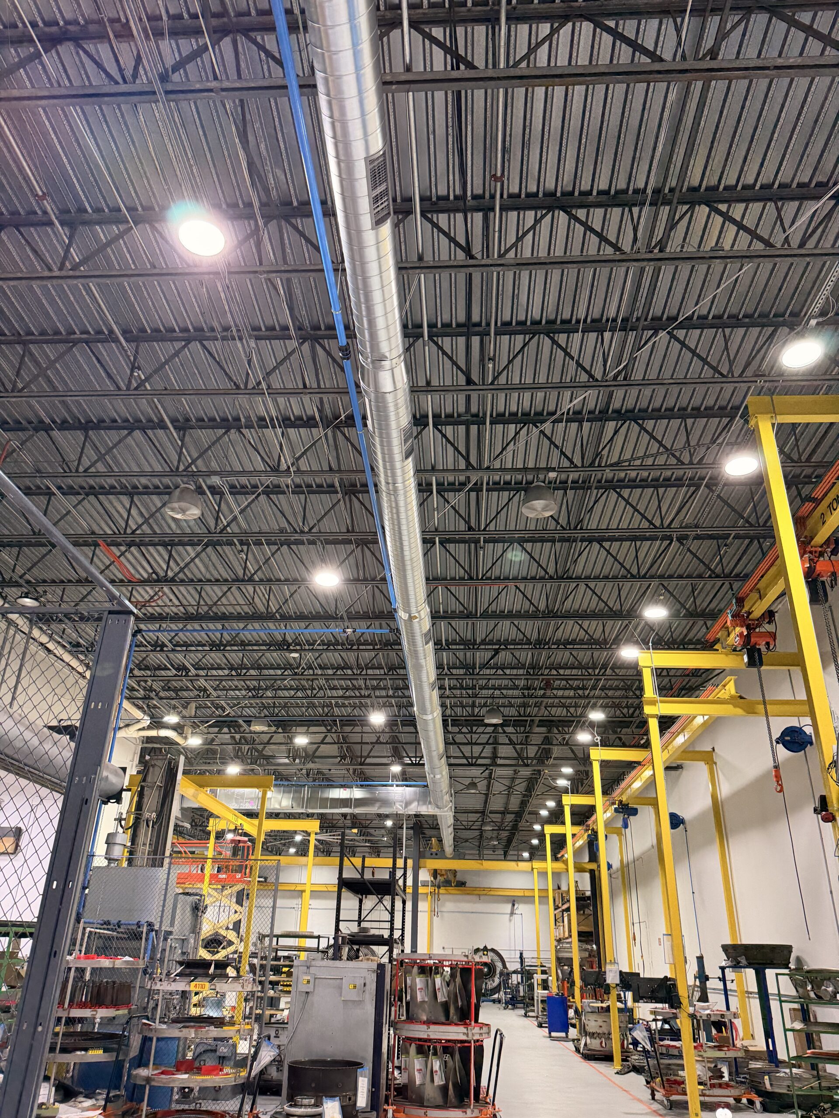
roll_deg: -1.4
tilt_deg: +27.6
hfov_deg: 56.8
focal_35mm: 24
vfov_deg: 71.6
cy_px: 559
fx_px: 776
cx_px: 420
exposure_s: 1/60
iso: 320
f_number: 1.78
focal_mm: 6.76
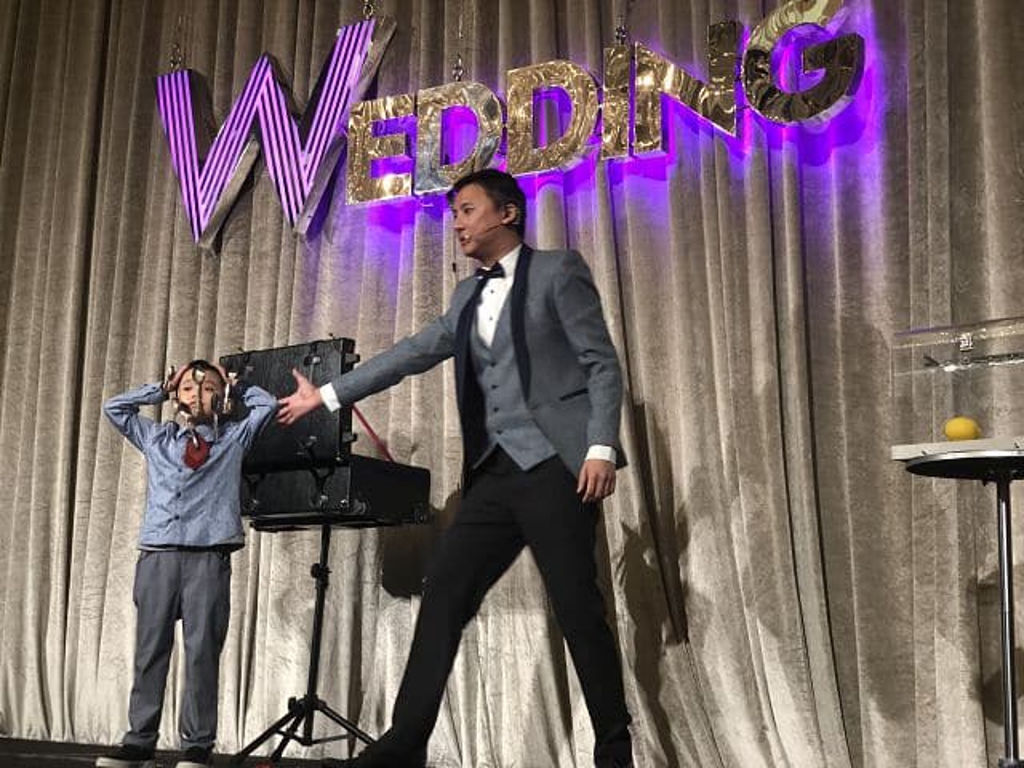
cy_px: 384
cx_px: 512
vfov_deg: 28.0
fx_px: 1538
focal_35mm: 52
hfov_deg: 36.8
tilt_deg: +13.0
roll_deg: -2.4
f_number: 2.4
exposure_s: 1/40
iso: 100
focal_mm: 6
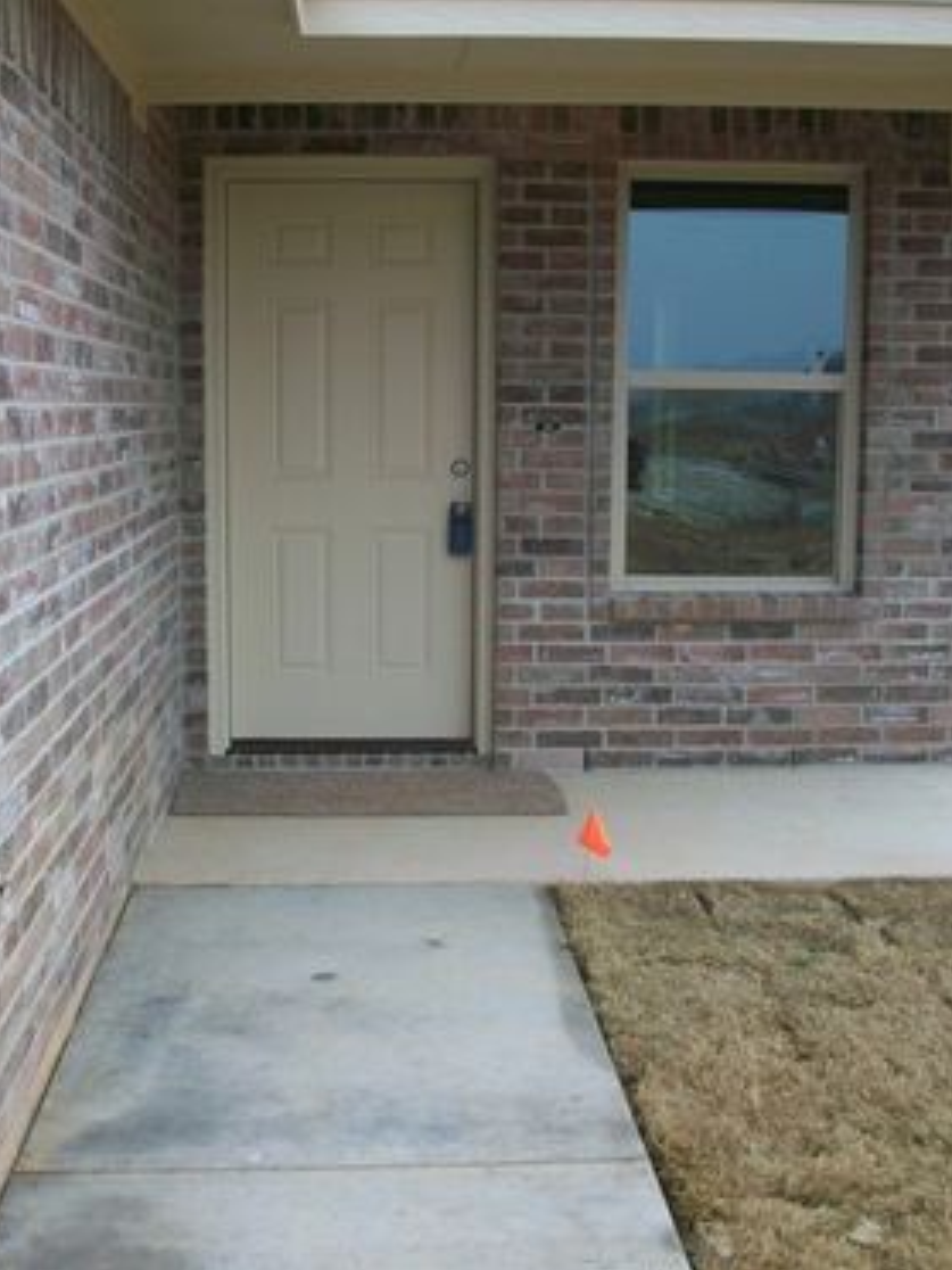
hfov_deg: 33.6
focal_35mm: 43
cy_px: 637
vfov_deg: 43.9
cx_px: 454
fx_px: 1577
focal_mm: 5.7
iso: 64
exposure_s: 1/250
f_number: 2.8
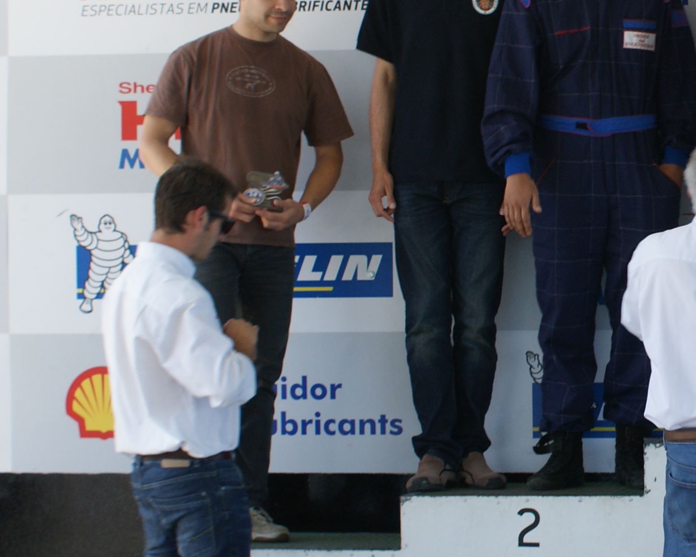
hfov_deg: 15.0
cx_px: 696
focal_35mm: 126
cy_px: 189
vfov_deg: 12.2
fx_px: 2596
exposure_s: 1/50
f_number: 4.5
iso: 100
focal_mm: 26
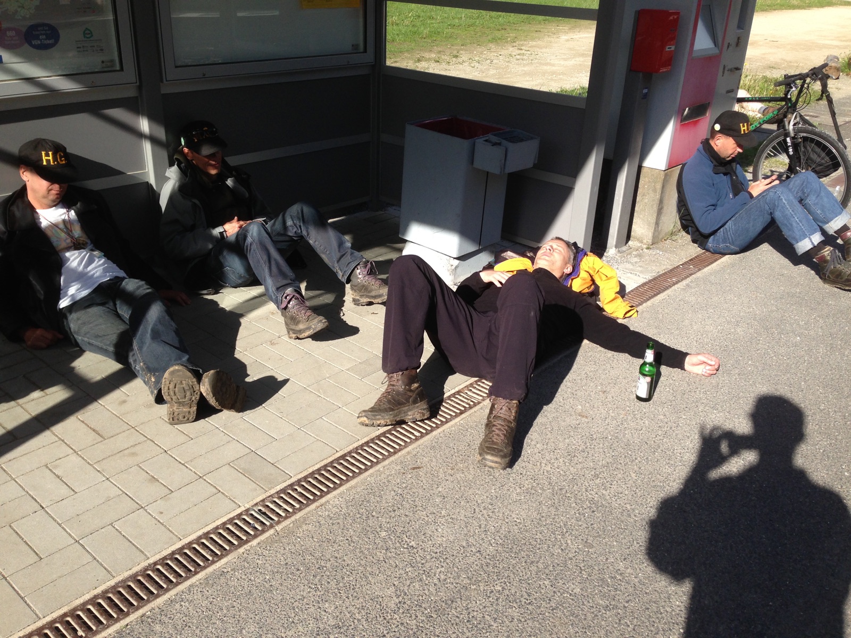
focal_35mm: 33
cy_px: 319
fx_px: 811
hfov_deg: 55.4
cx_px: 426
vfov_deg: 42.9
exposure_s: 1/1079
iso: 50
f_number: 2.4
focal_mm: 4.13
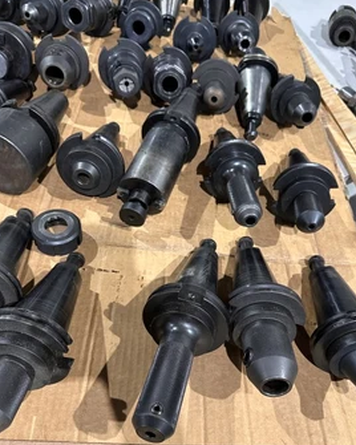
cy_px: 259
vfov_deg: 61.8
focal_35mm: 28
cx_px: 189
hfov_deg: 51.5
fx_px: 369
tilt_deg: -51.6
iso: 400
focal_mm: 6.86
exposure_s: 1/60
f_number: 1.78
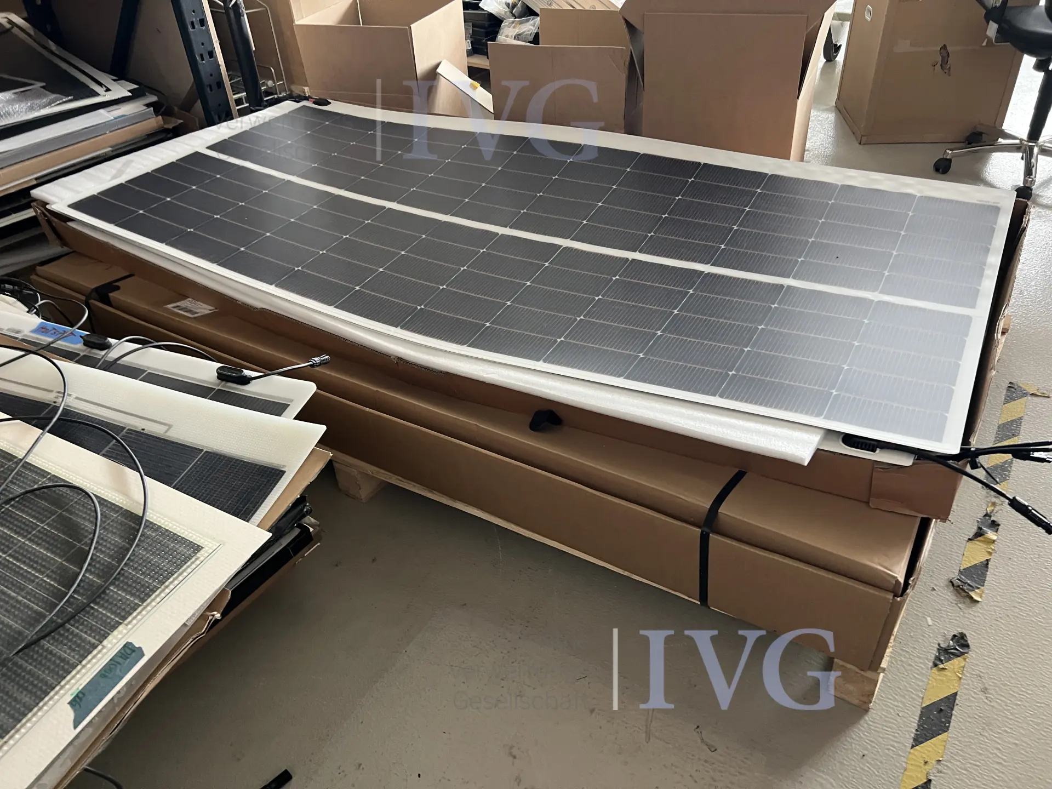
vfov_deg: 53.1
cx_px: 526
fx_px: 790
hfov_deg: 67.3
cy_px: 394
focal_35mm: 26
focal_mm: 5.7
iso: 250
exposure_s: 1/60
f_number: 1.5
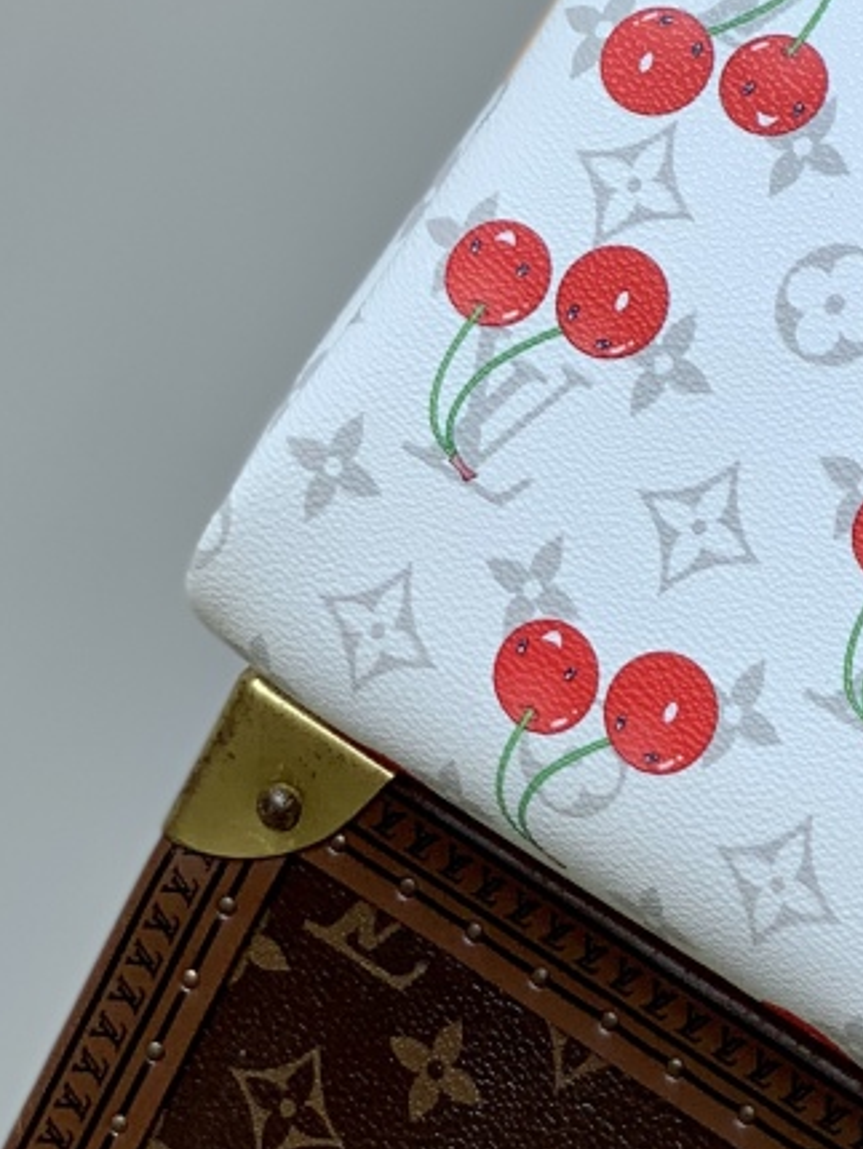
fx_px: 5778
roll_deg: -27.7
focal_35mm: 174
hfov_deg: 8.3
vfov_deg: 11.2
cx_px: 1344
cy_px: -123
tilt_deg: -5.2
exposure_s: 1/285
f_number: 2.4
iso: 16
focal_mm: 6
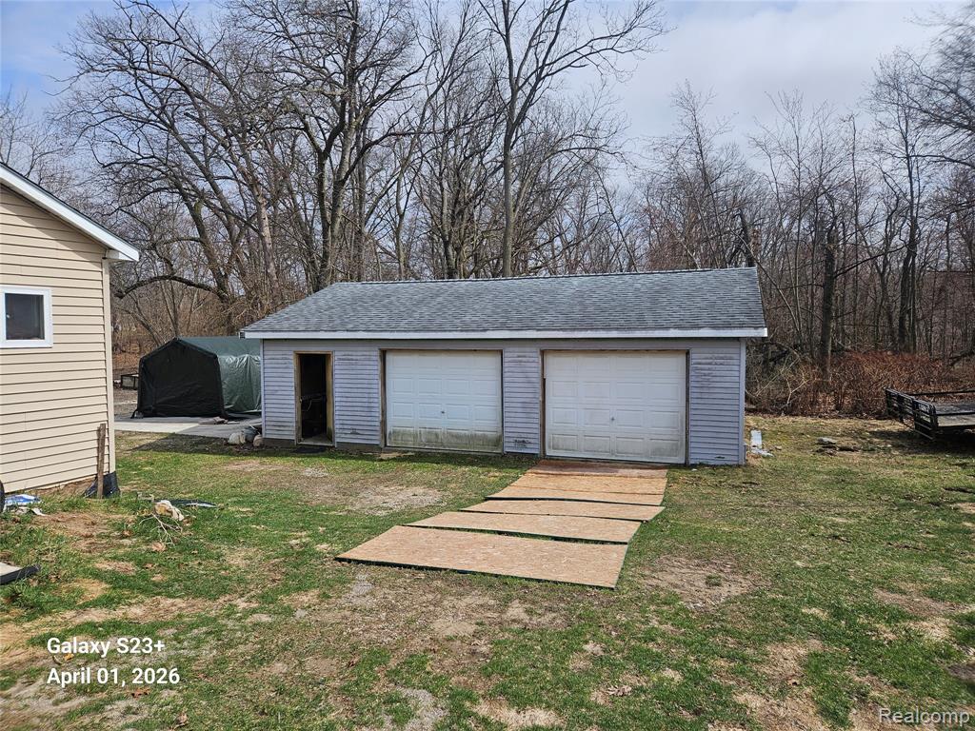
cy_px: 366
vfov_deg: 58.9
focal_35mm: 23
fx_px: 648
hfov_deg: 73.9
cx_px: 488
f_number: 1.8
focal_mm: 5.4
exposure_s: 1/2308
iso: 25
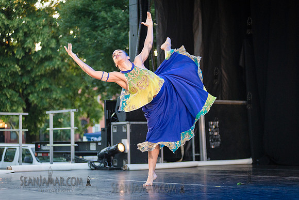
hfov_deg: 25.4
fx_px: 665
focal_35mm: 80
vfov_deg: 17.1
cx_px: 150
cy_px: 100
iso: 2500
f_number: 2.8
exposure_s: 1/640
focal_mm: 80
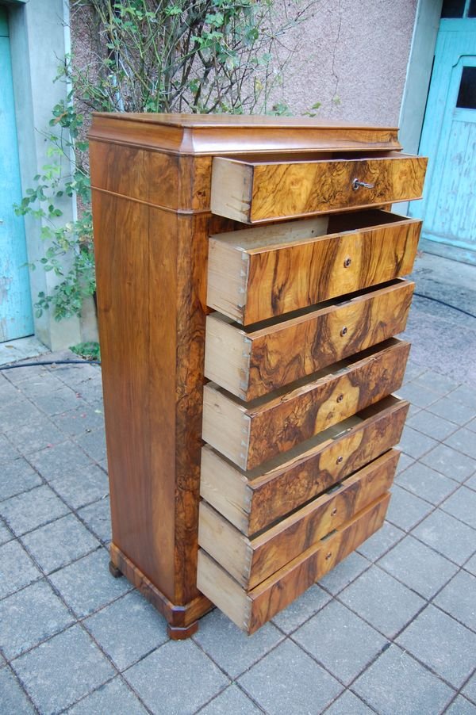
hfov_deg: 47.9
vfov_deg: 67.4
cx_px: 238
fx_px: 536
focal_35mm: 27
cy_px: 358
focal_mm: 18
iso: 400
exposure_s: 1/50
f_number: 3.5
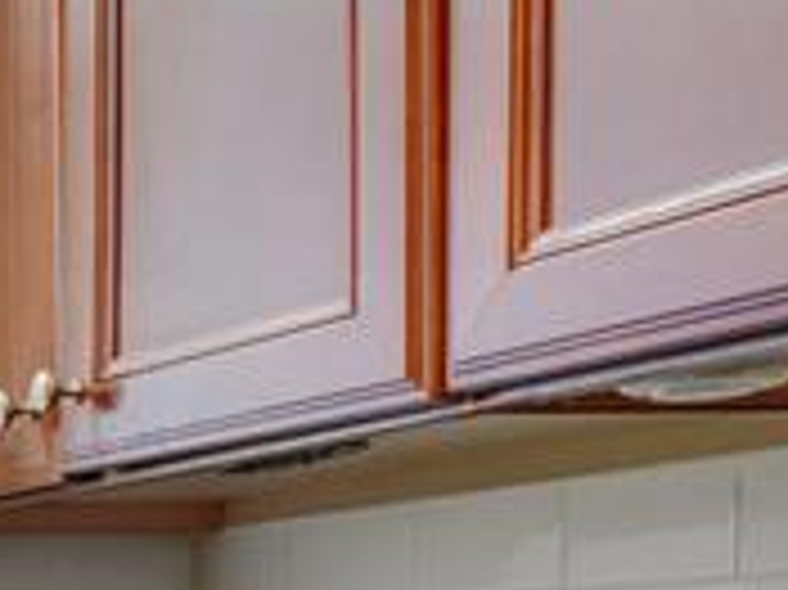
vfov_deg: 15.8
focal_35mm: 90
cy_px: 689
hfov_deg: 13.5
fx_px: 2047
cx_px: -1252
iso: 640
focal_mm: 16
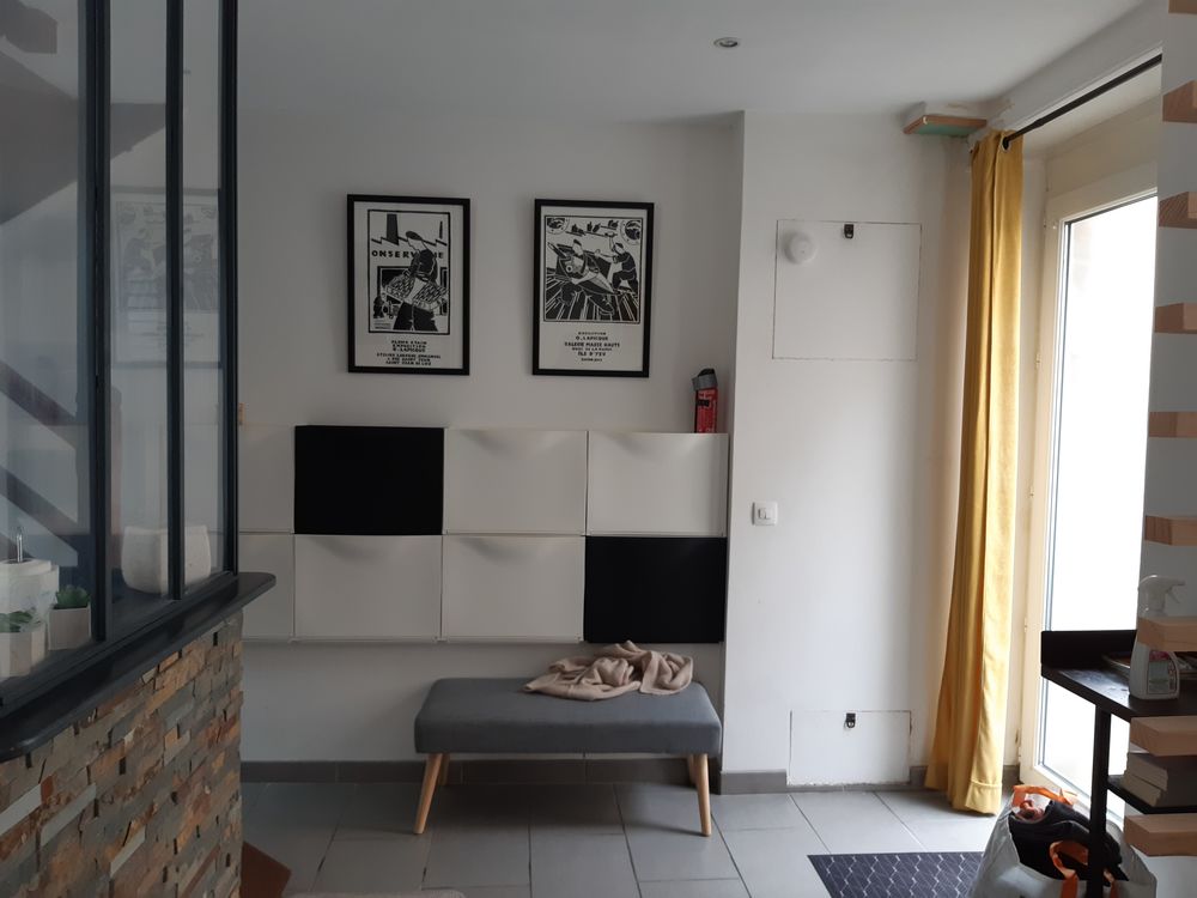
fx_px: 899
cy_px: 449
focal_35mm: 26
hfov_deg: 67.3
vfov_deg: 53.1
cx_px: 598
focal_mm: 3.92
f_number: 1.7
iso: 64
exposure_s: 1/50
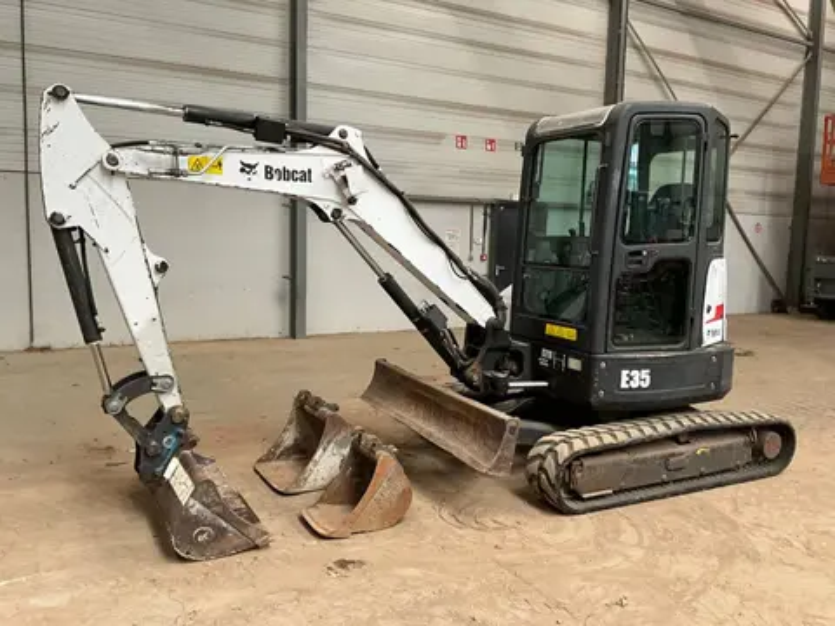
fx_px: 700
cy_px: 313
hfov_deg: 61.7
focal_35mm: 29
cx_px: 418
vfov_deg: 48.2
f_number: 1.8
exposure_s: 1/68
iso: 64
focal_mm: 3
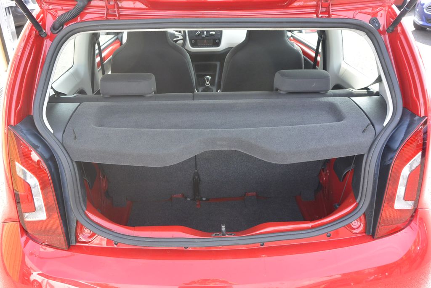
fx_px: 359
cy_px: 144
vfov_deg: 43.6
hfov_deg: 61.9
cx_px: 216
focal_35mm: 30
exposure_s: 1/125
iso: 200
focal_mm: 11.4
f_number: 4.5
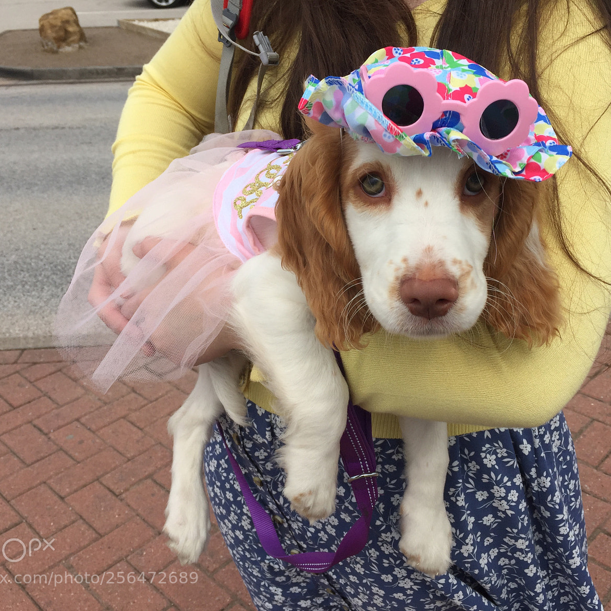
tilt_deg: -28.4
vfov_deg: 47.2
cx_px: 343
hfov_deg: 47.1
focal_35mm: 35
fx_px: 699
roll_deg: +3.5
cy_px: 306
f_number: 2.2
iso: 32
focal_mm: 4.15
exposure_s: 1/1883
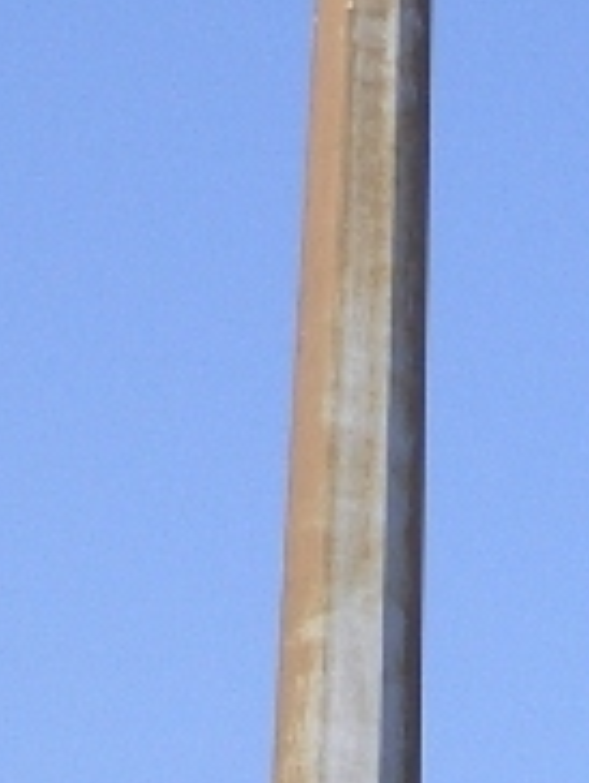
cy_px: -211
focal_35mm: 158
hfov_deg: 9.4
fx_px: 3576
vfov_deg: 12.1
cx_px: 421
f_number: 4
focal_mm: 4.8
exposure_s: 1/400
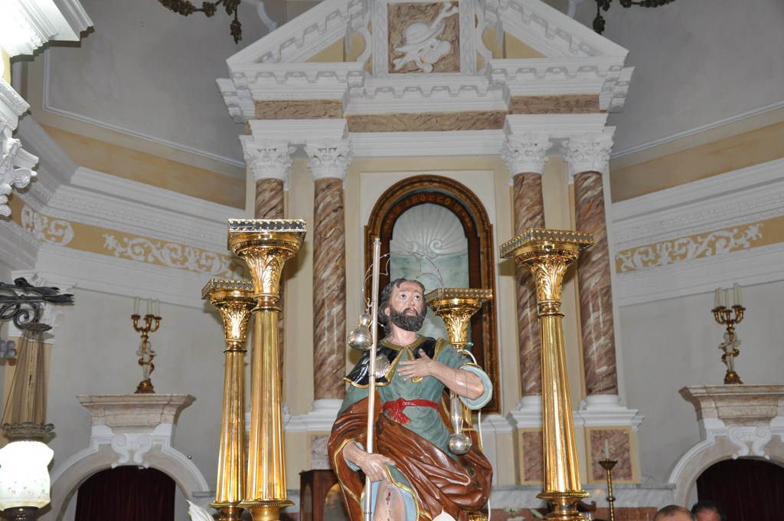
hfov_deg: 41.2
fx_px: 1044
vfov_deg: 28.0
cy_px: 260
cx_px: 392
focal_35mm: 48
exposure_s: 1/60
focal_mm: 32
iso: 800
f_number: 4.2
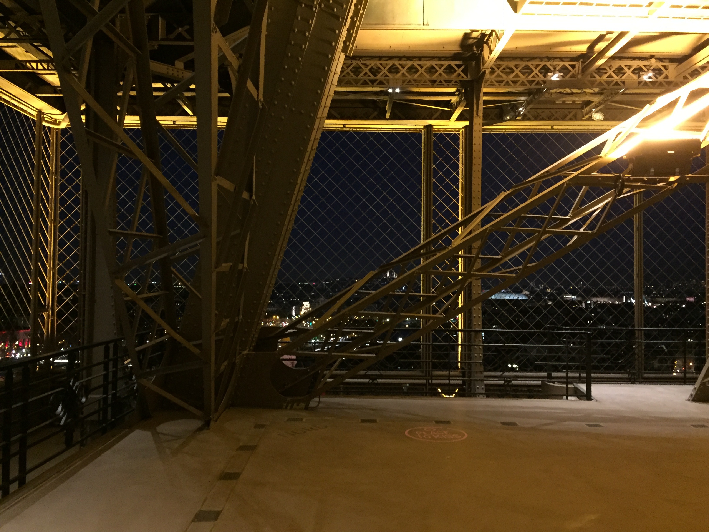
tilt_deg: +3.0
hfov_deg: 61.7
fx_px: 594
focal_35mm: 29
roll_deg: -0.9
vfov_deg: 48.2
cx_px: 354
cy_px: 266
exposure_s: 1/17
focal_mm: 4.15
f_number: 2.2
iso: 640
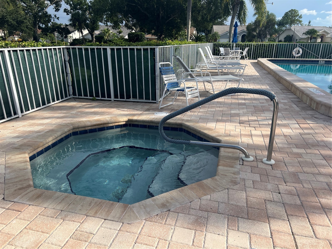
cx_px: 166
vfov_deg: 53.1
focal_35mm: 26
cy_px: 124
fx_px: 249
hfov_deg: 67.3
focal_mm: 5.7
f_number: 1.5
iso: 50
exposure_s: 1/4274
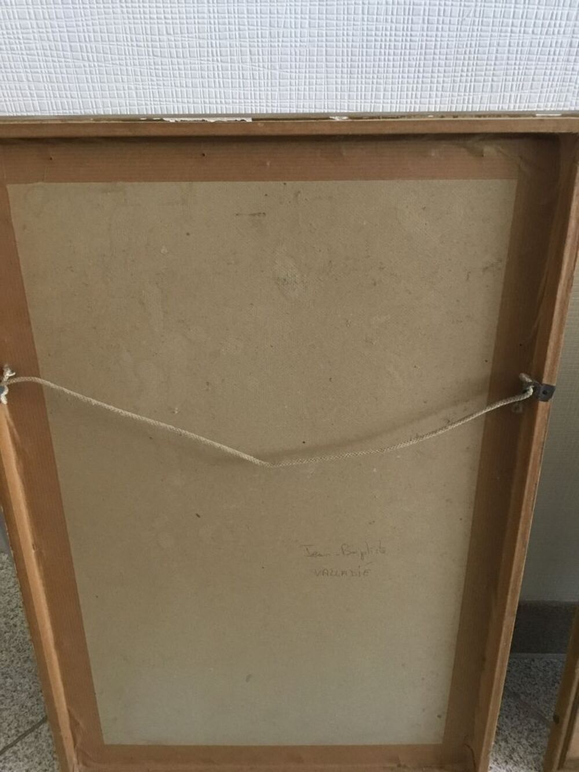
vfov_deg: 58.3
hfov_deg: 45.4
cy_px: 386
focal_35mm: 31
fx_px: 691
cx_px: 290
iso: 160
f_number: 2.4
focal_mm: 3.3
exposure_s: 1/33
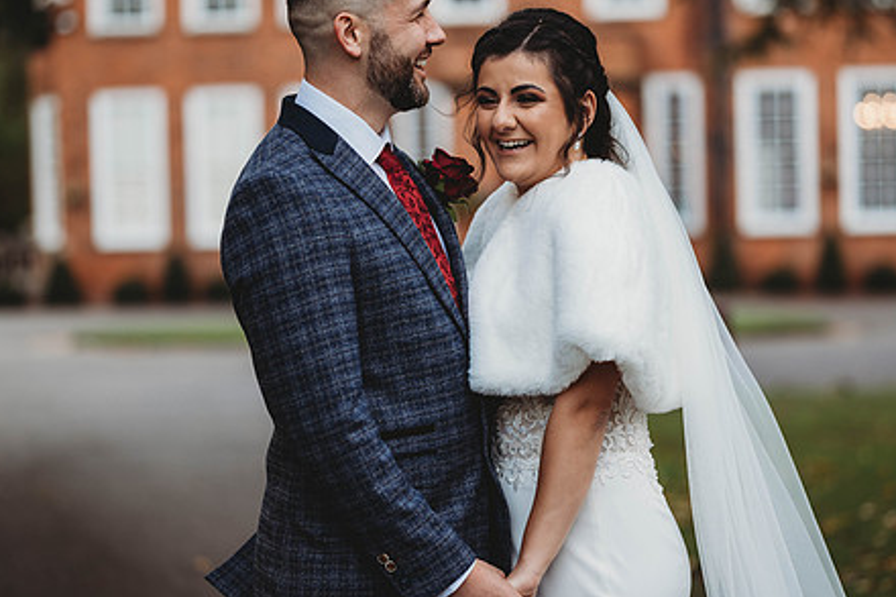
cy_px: 263
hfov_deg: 18.3
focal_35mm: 112
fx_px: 2786
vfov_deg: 12.2
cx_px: 468
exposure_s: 1/200
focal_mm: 85
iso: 100
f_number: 1.8
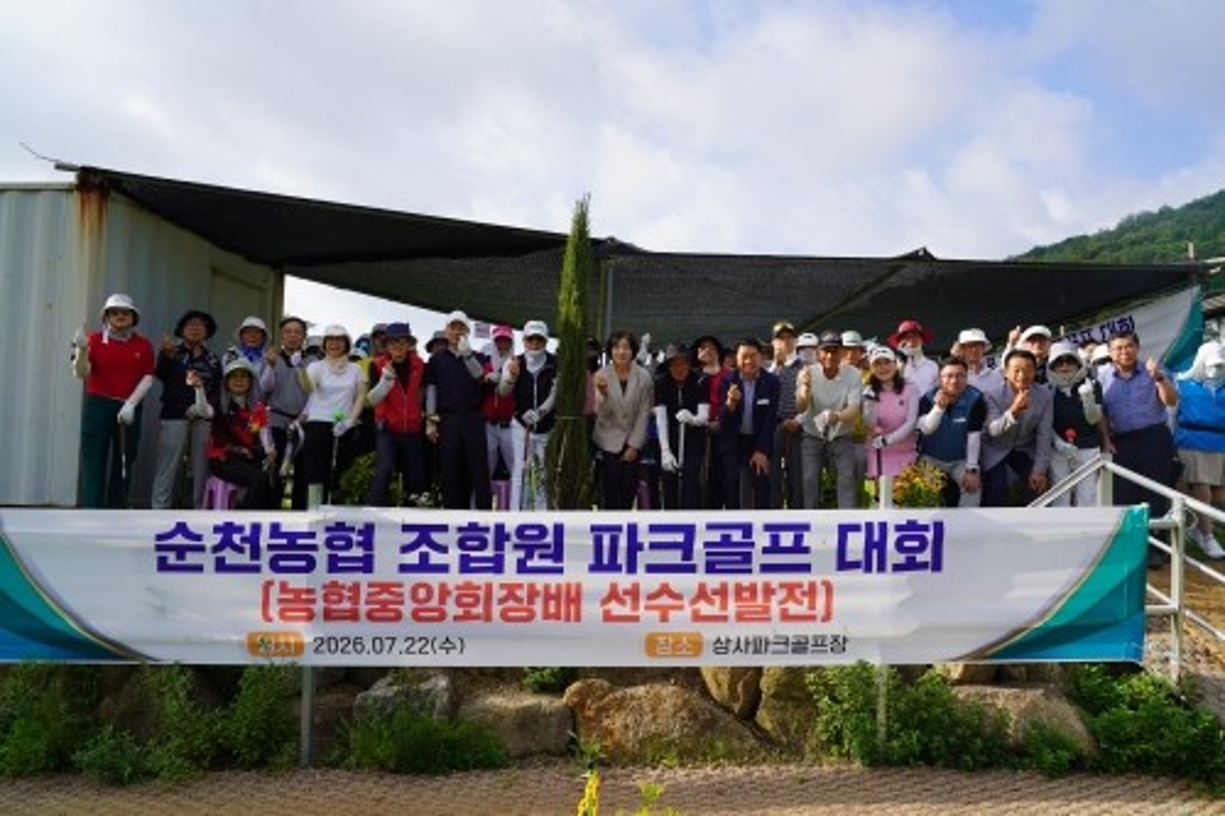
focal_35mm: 24
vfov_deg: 53.1
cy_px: 408
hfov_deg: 73.8
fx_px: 816
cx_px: 612
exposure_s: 1/320
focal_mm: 24
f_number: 5
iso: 100
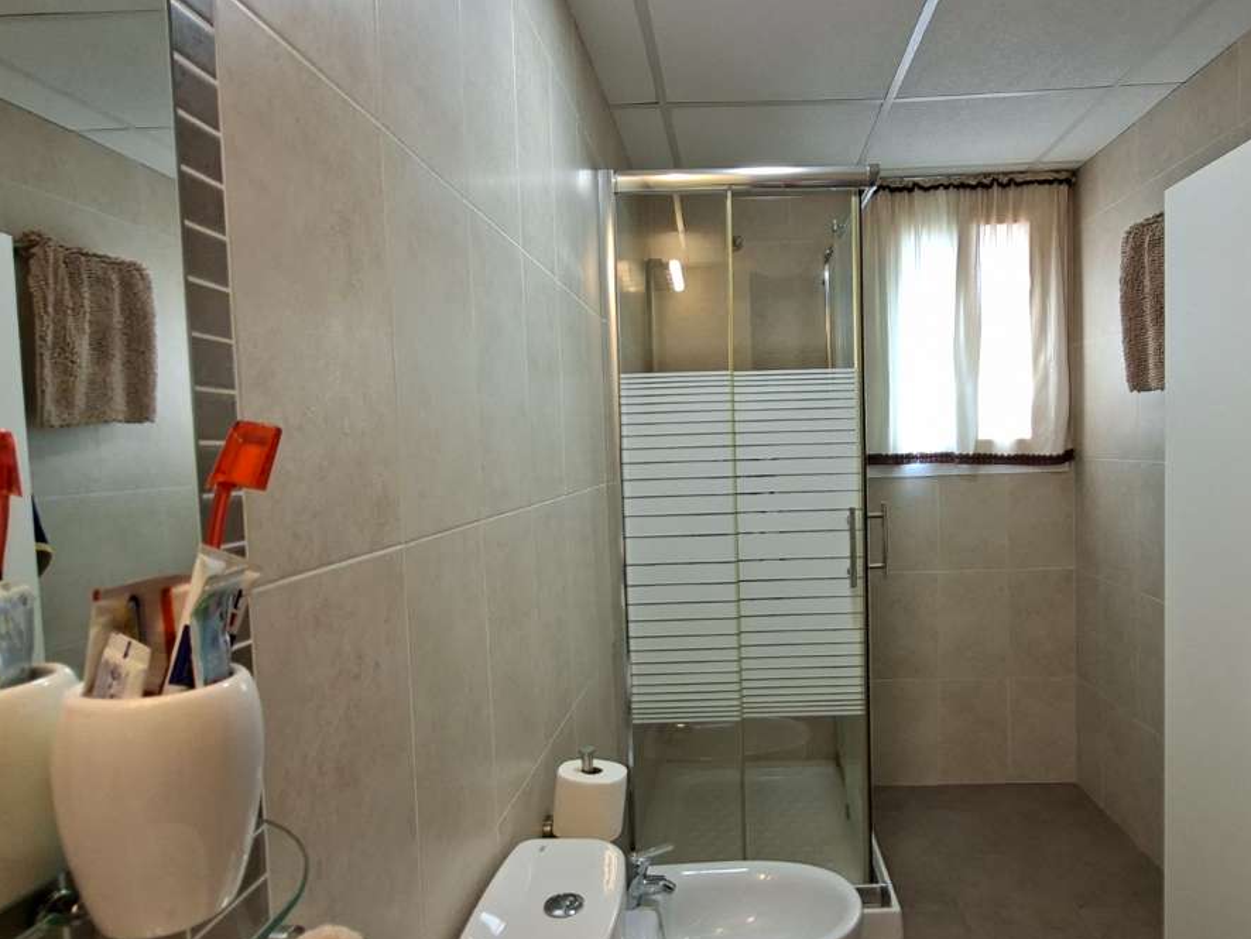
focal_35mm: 22
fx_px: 795
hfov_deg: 76.0
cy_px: 499
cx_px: 709
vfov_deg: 61.1
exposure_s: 1/40
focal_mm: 1.74
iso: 64
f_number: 2.2
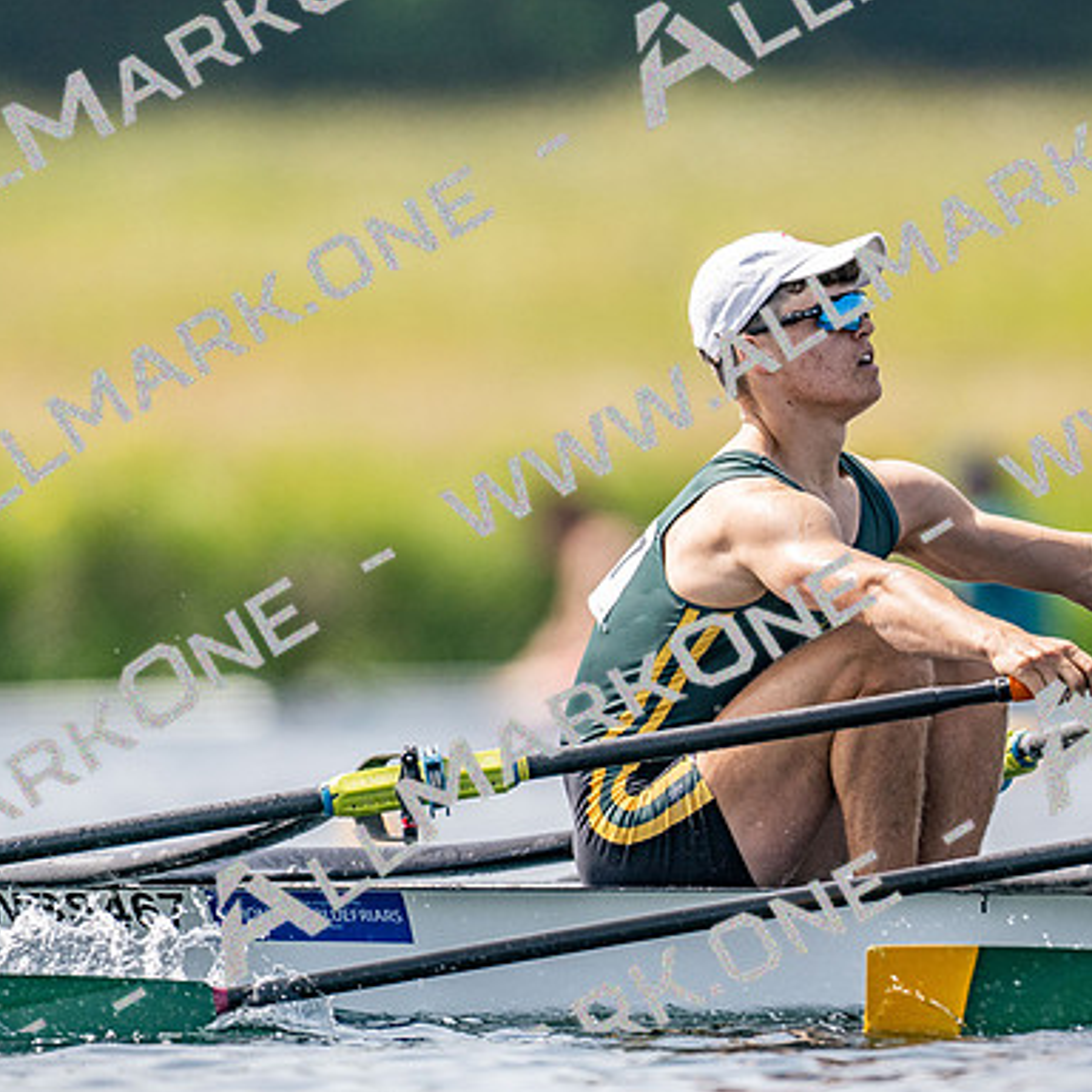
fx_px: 41222
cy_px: 546
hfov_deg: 1.5
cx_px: 791
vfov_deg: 1.5
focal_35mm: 1155
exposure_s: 1/2500
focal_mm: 600
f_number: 4
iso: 220
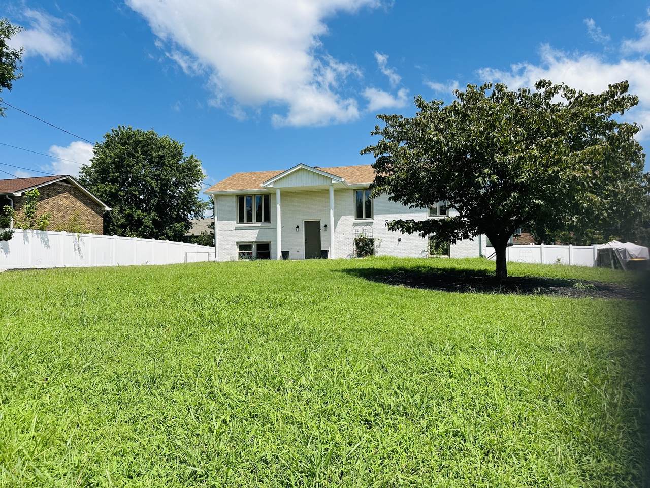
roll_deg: +0.4
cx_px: 325
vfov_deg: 56.8
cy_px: 244
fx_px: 451
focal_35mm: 24
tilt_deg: +1.3
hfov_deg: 71.6
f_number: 1.78
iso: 80
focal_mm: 6.86
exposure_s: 1/4545
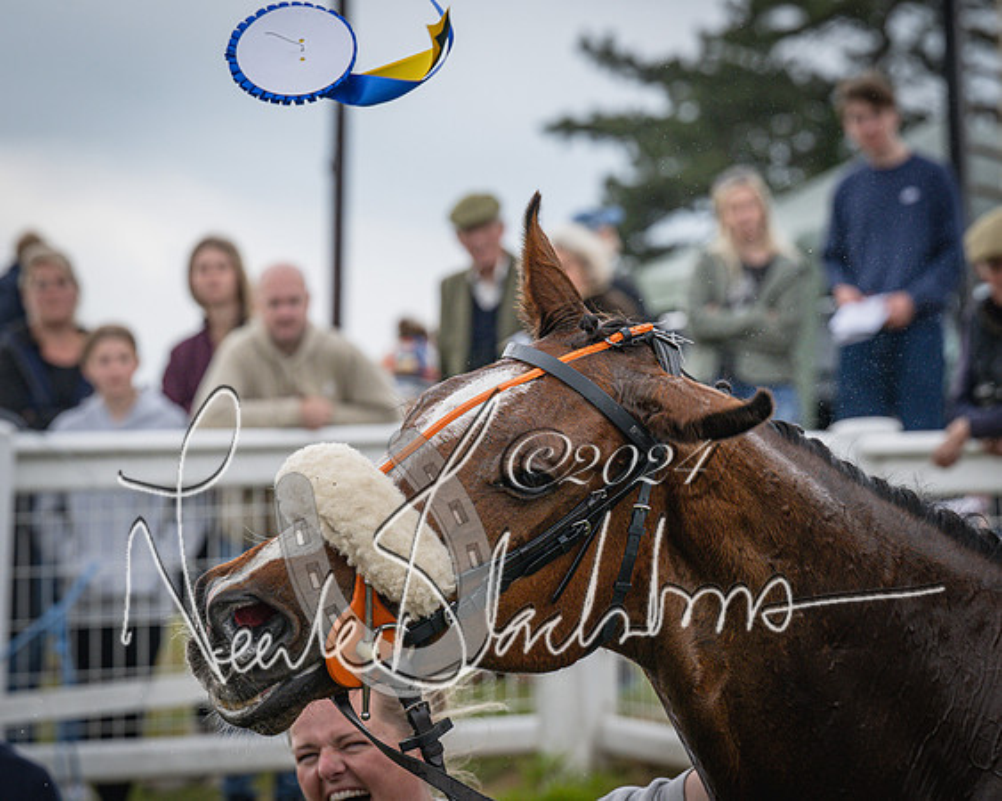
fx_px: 5851
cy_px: 402
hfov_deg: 9.8
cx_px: 389
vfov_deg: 7.8
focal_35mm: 197
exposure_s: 1/1000
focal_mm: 115
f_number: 5
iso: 400
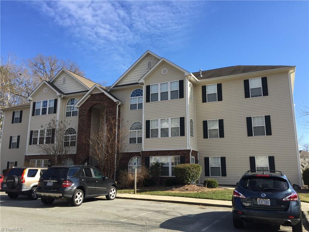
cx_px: 154
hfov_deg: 61.7
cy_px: 116
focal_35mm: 29
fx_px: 259
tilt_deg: +11.1
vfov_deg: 48.2
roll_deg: -1.1
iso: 32
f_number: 2.2
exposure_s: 1/942
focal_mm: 4.15
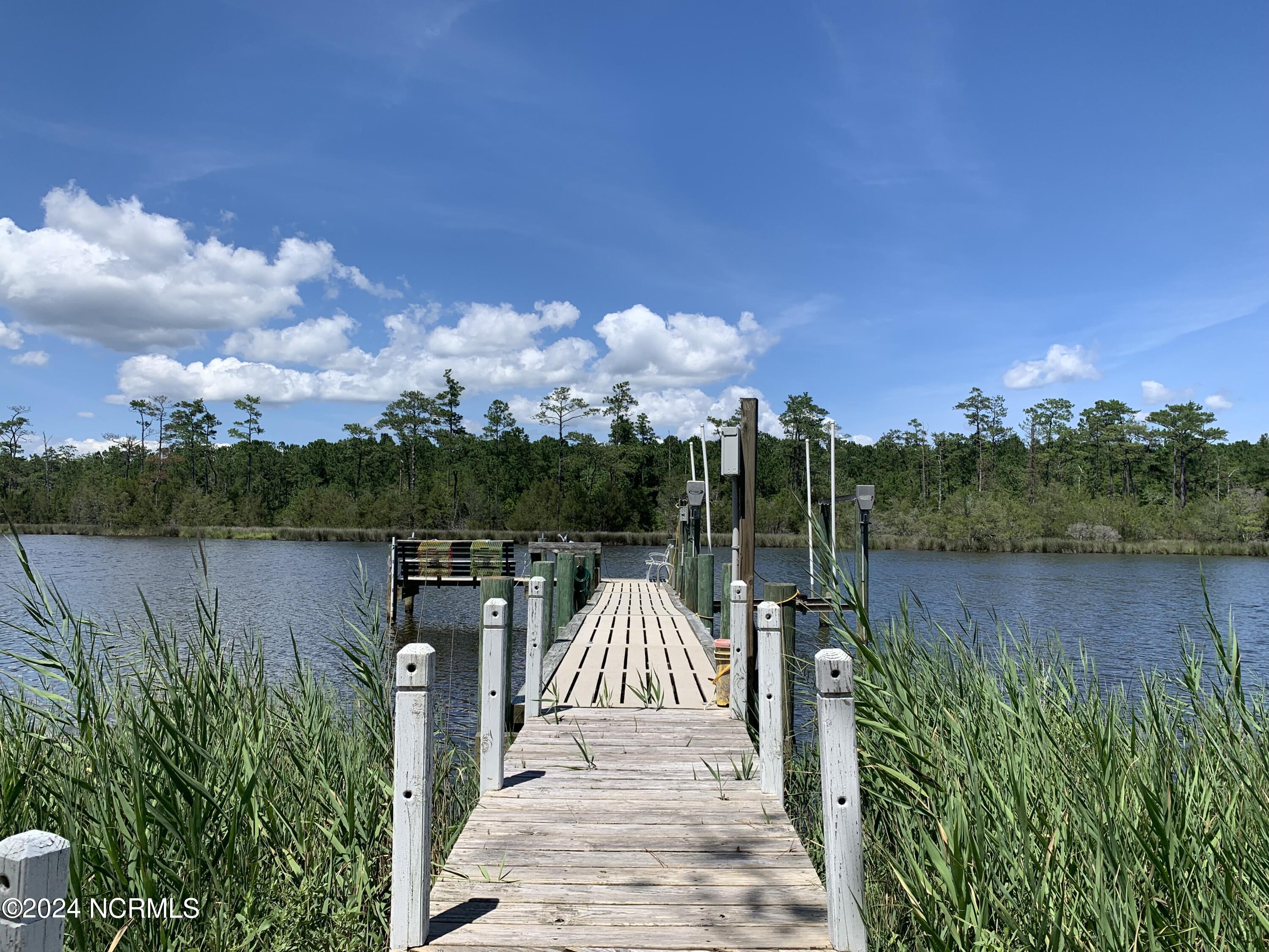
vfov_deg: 53.1
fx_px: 953
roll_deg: +0.4
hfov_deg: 67.3
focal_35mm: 26
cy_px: 476
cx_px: 634
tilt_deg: +0.4
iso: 25
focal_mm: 4.25
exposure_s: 1/2833
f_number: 1.8
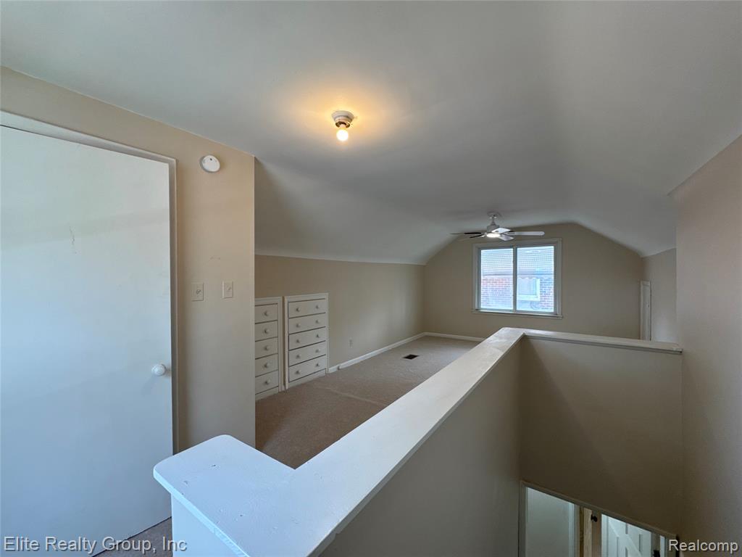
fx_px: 300
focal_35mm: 14
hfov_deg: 102.1
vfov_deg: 85.7
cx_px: 371
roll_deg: +0.4
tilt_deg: -0.8
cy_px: 278
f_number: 2.2
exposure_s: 1/120
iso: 160
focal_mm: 2.22
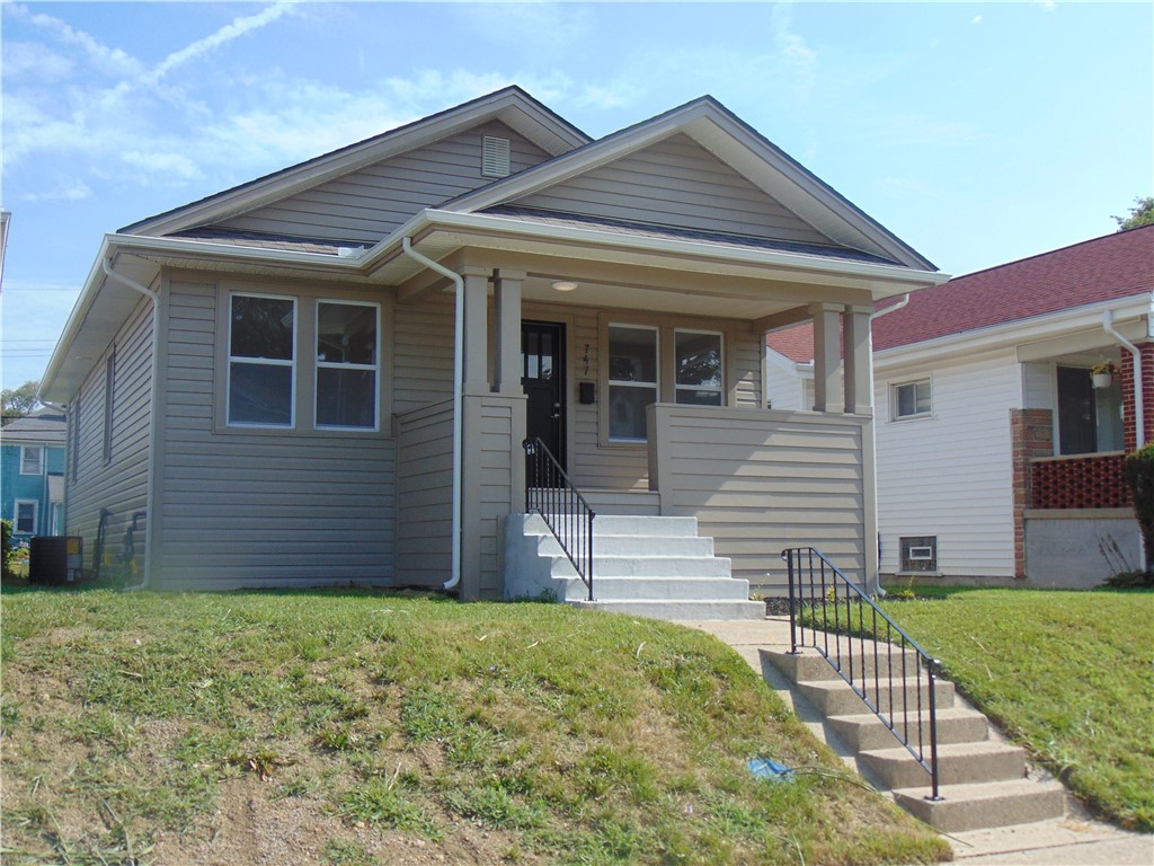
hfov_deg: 47.9
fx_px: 1300
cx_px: 577
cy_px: 433
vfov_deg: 36.8
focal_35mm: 39
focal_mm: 6.9
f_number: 3.3
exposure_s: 1/800
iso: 80
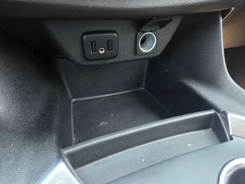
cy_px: 92
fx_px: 163
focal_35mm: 23
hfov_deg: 73.9
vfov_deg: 58.9
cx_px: 122
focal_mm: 5.4
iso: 1600
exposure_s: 1/60
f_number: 1.8
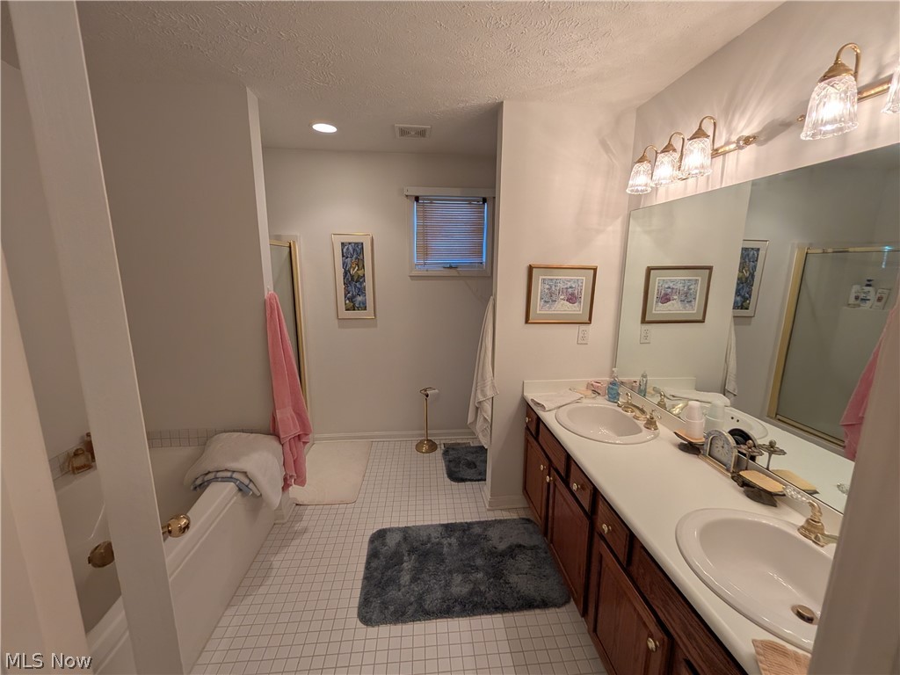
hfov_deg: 106.2
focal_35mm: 13
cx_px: 450
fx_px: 338
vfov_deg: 89.9
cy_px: 338
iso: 50
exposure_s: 1/120
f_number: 2.2
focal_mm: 1.54
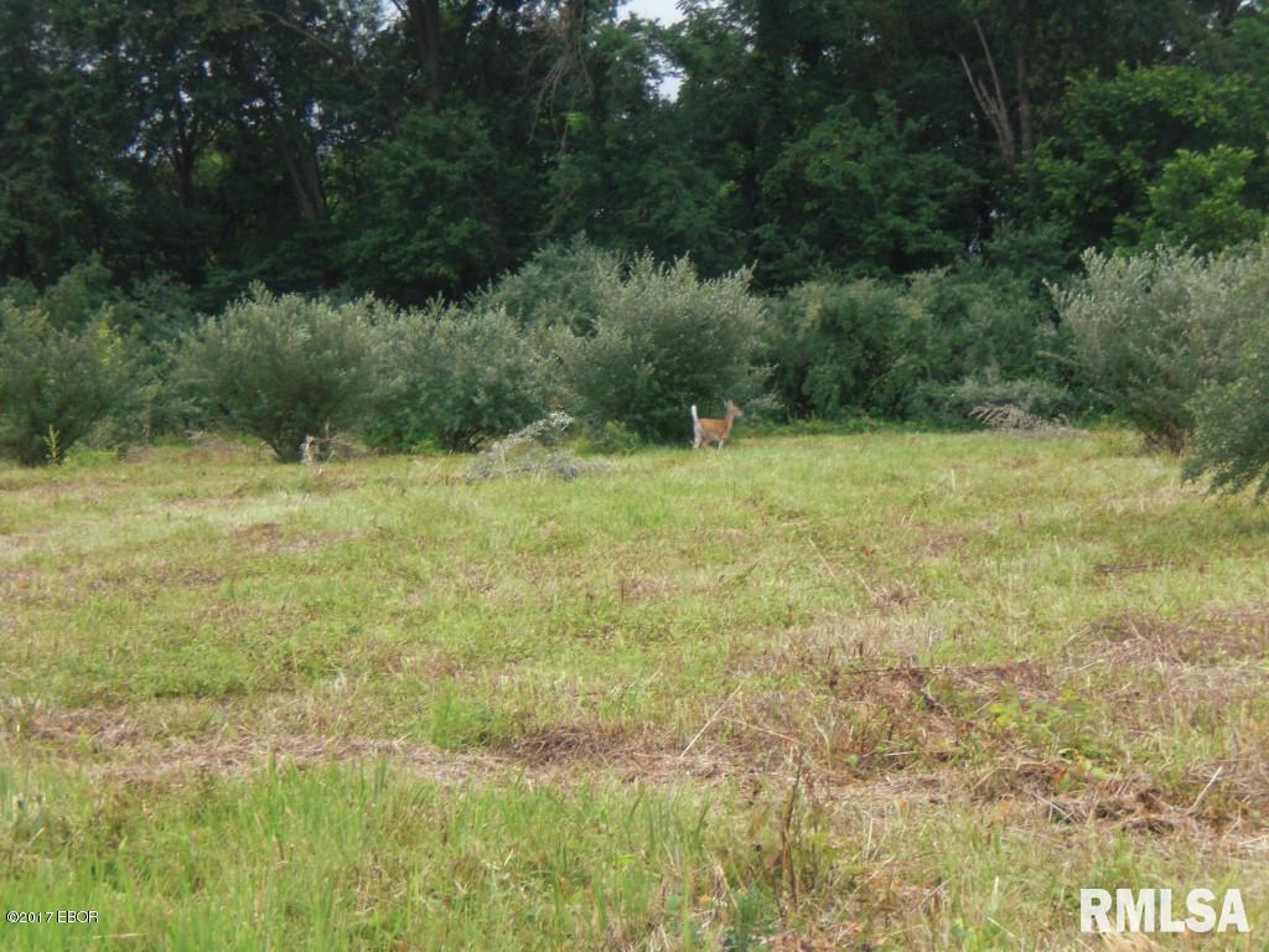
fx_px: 4179
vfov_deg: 13.0
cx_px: 634
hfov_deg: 17.3
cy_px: 476
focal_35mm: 114
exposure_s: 1/200
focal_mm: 18.9
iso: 100
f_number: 5.9
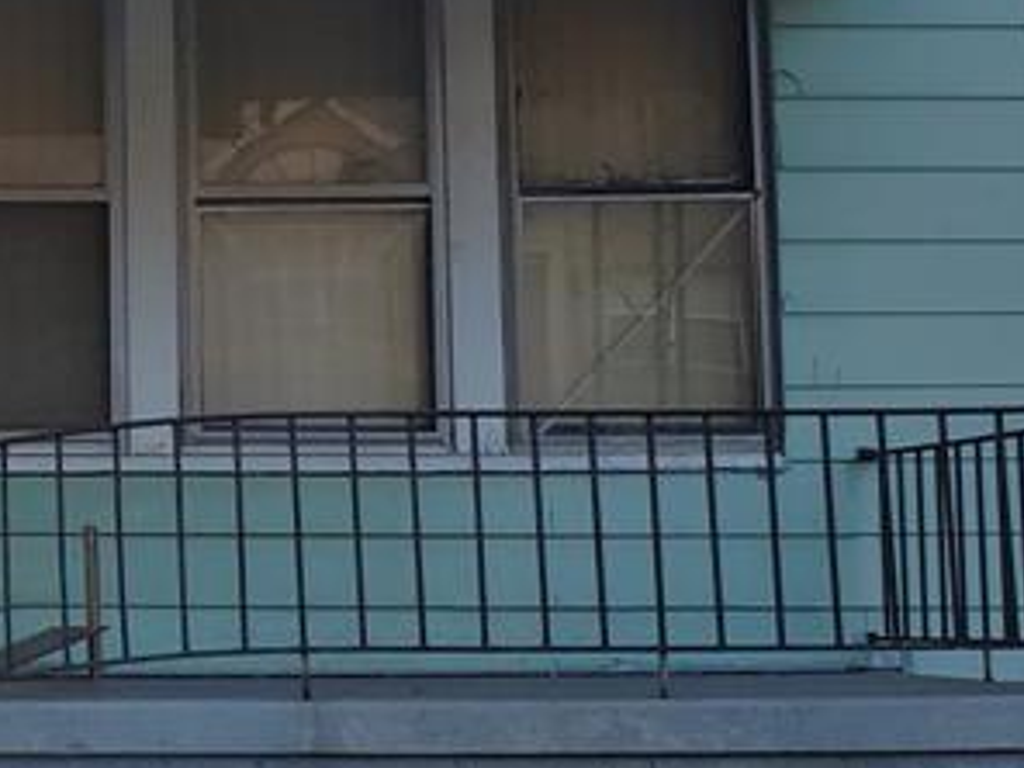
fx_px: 2662
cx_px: -183
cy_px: 180
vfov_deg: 16.3
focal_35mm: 90
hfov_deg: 20.5
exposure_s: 1/159
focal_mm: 4.3
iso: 50
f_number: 2.4
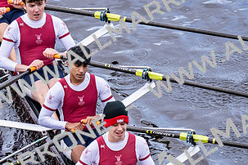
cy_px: 112
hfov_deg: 3.6
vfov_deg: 2.4
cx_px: 88
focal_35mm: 574
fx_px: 3954
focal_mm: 200
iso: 1400
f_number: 2.8
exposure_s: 1/2000
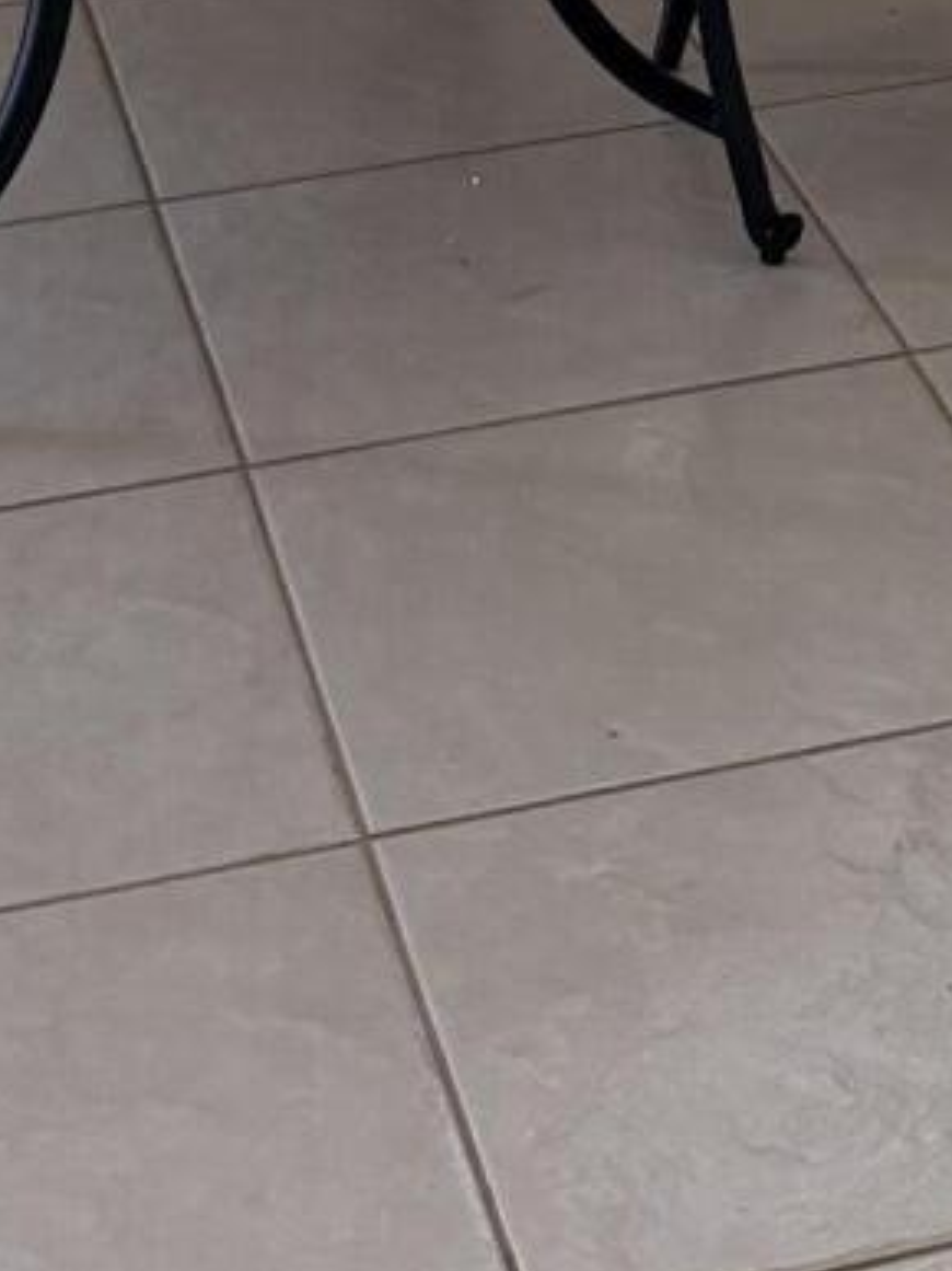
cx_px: 1083
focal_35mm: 124
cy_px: -939
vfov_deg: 14.2
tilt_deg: -8.3
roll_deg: +1.1
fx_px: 4549
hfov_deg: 11.7
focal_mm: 6.76
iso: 200
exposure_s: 1/134
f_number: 1.78
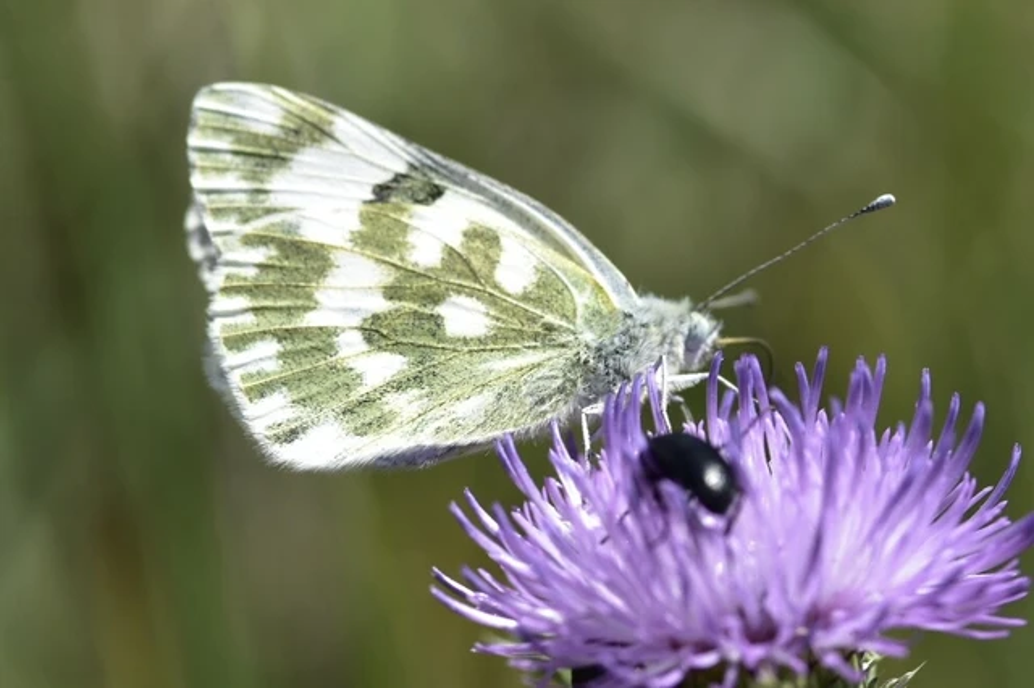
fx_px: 4521
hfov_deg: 13.0
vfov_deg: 8.7
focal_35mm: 158
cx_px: 517
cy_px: 344
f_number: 7.1
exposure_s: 1/500
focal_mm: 105
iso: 200
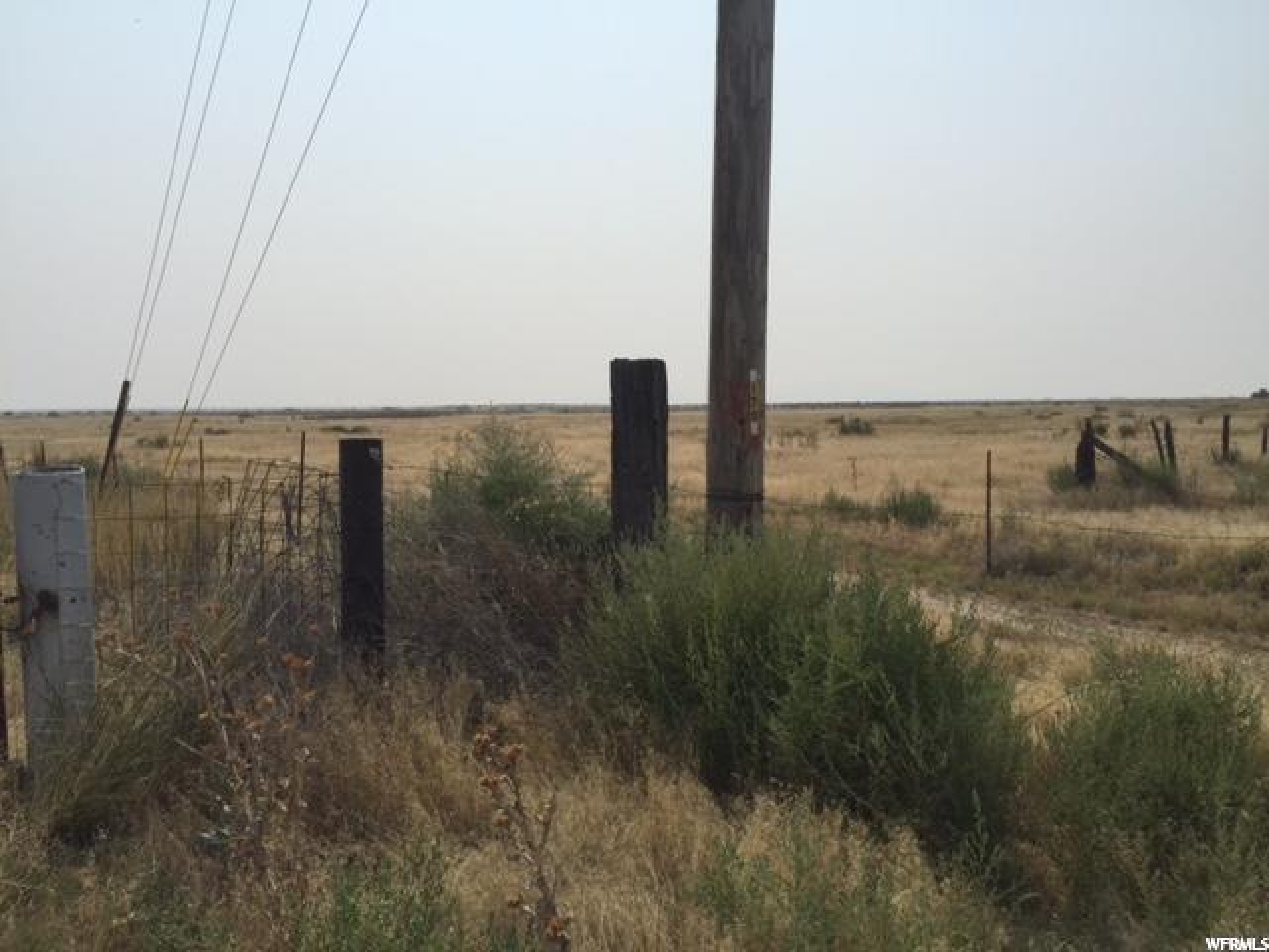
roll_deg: +1.1
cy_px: 476
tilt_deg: -3.1
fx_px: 1063
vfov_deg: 48.2
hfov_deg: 61.7
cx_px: 634
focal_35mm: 29
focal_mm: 4.15
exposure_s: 1/5650
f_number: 2.2
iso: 32
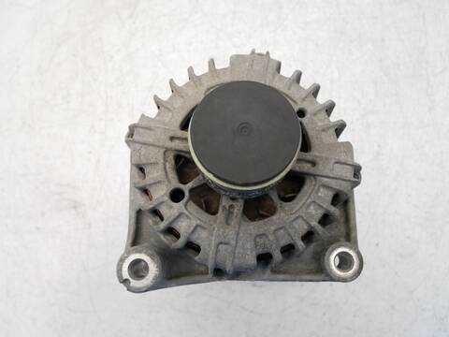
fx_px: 311
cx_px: 224
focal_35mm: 24
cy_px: 168
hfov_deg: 71.6
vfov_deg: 56.8
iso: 640
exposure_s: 1/60
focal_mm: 12
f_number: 3.5
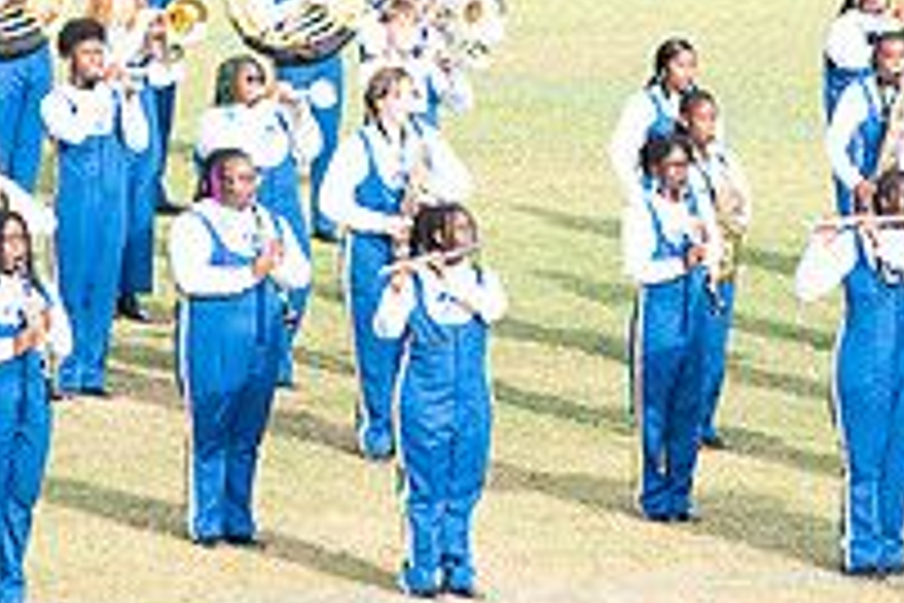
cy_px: -45
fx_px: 12504
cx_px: 434
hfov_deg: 4.1
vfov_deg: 2.8
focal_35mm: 498
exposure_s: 1/200
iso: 100
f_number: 4
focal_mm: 120
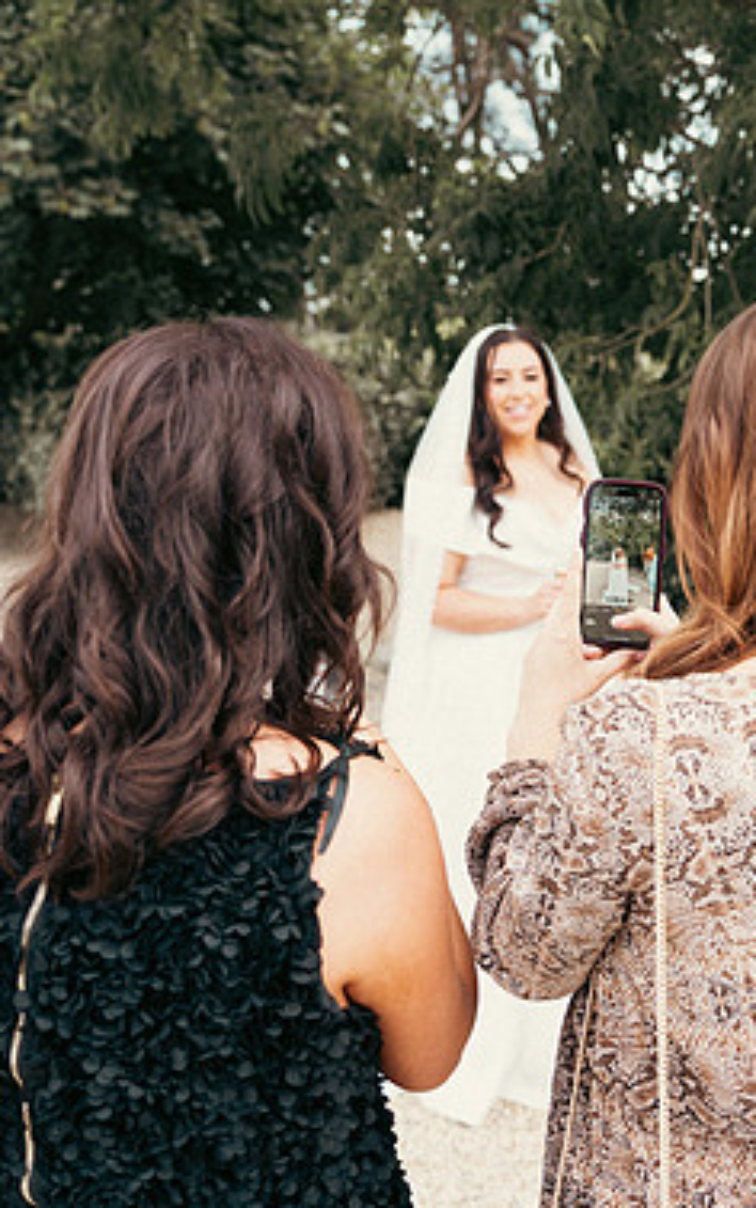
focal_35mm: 47
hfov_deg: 26.7
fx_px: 1548
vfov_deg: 42.6
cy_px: 614
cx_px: 647
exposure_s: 1/250
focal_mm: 30
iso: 125
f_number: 3.5
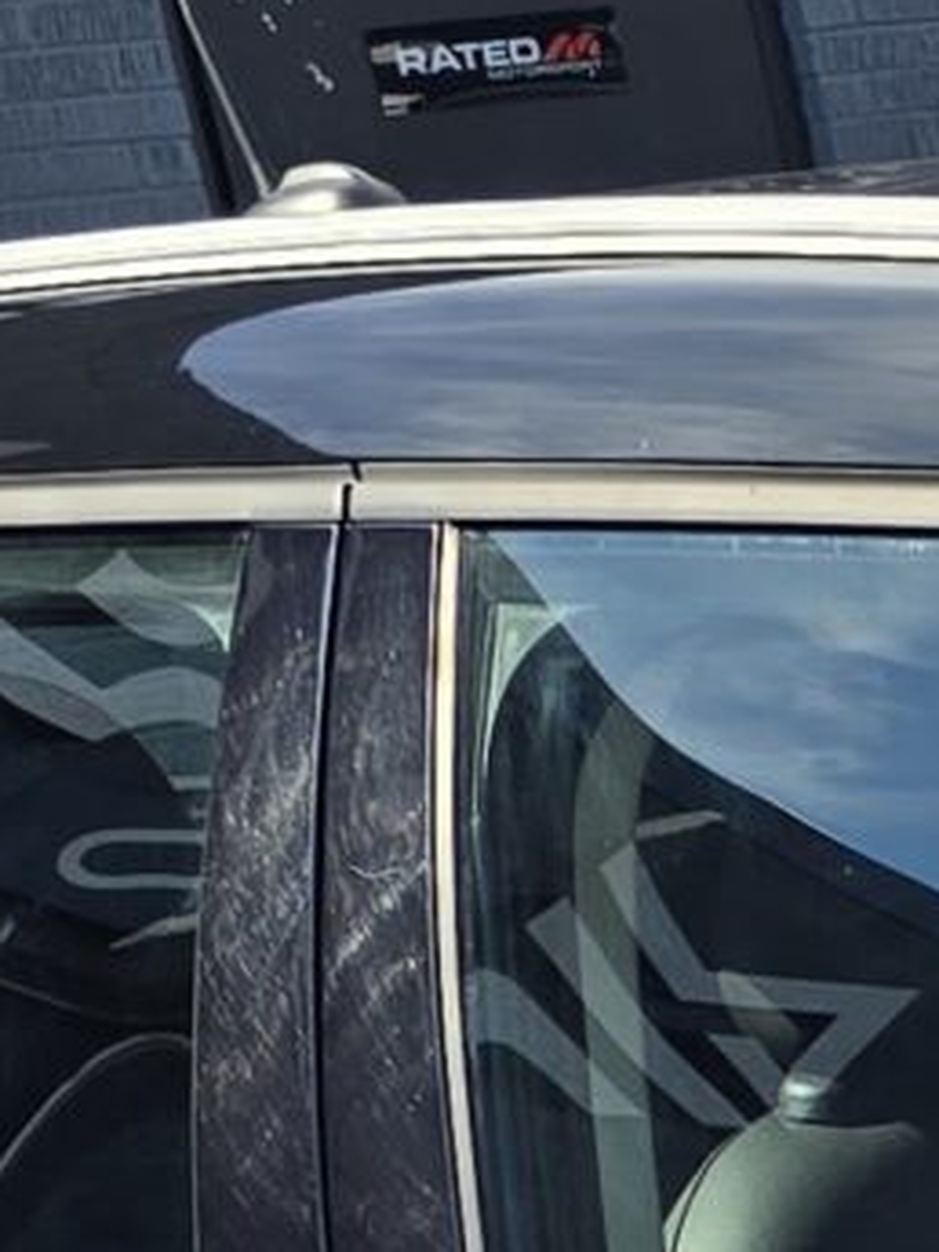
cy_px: 2136
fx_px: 6185
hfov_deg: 7.5
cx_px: 2933
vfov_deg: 10.9
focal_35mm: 171
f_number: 1.7
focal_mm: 6.3
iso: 12
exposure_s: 1/428
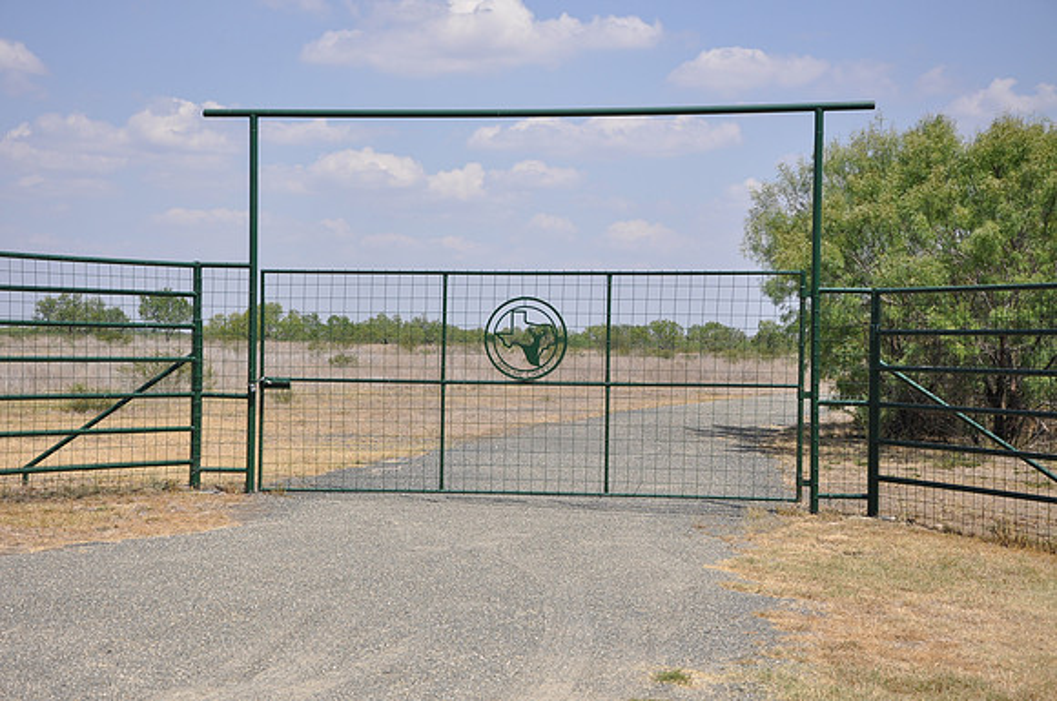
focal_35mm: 63
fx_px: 1847
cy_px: 350
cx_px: 528
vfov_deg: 21.5
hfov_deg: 31.9
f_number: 7.1
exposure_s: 1/200
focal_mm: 42
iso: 200
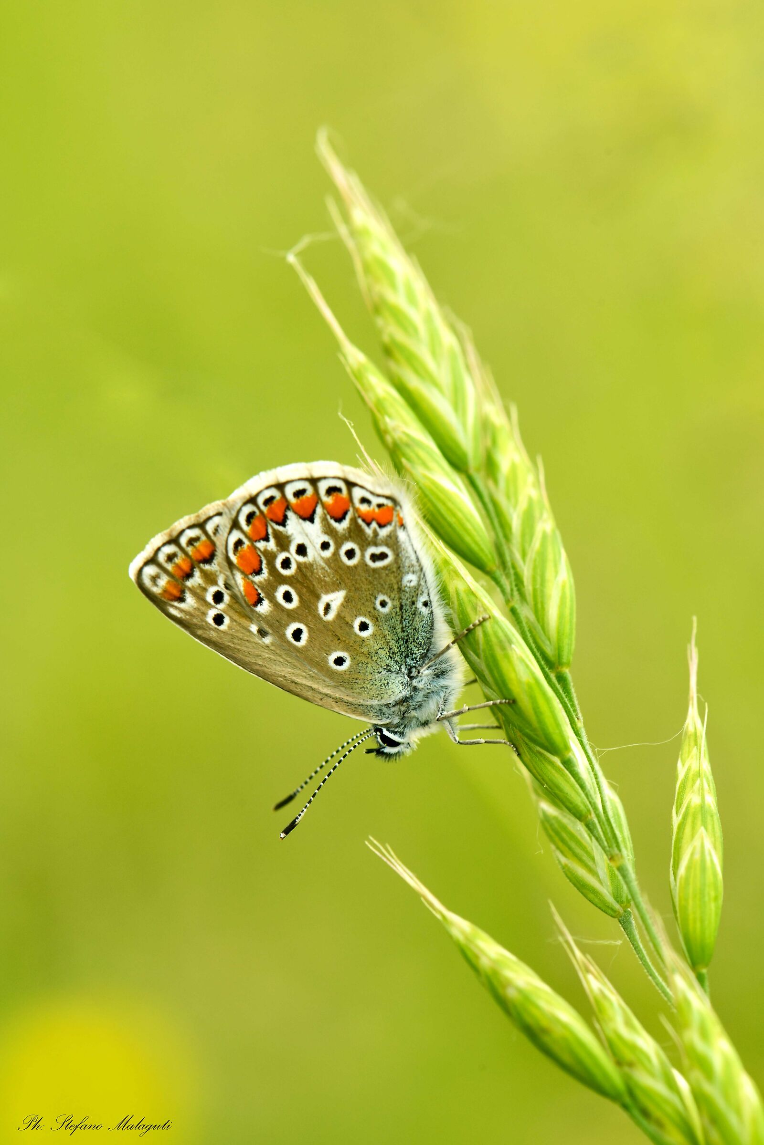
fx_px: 3342
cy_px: 572
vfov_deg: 19.5
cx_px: 382
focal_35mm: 105
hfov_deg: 13.0
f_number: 11
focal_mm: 105
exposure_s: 1/160
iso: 250
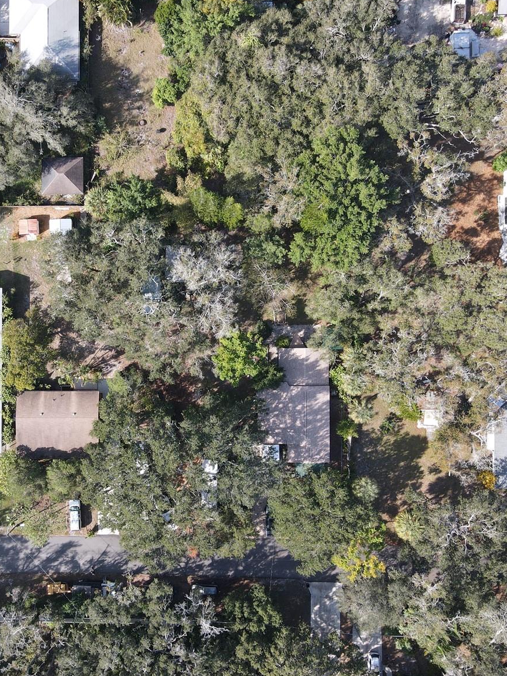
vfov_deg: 55.4
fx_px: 644
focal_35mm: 33
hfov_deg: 42.3
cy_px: 340
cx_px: 164
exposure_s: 1/240
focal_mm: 4.5
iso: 100
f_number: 2.8
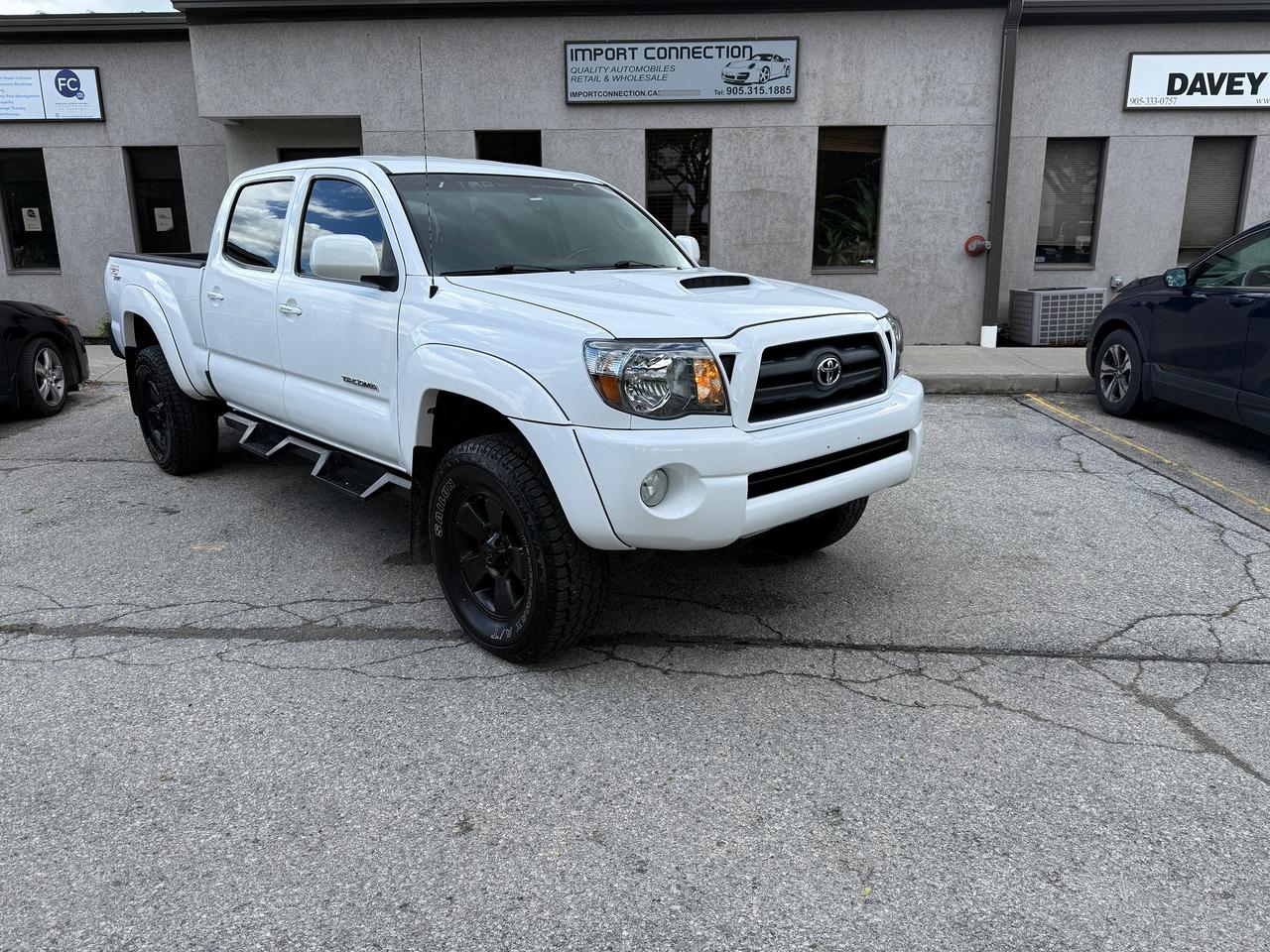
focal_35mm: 24
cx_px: 635
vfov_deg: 56.8
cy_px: 476
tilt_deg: -13.7
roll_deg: +0.2
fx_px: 881
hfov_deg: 71.6
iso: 80
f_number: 1.78
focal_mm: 6.76
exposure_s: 1/1812
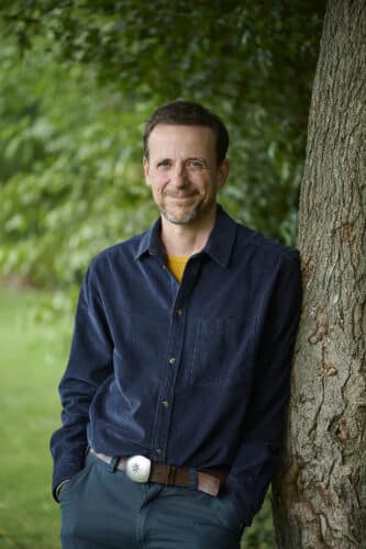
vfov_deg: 19.5
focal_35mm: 105
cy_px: 274
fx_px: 1602
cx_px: 183
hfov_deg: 13.0
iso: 32
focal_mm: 105
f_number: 2.8
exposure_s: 1/80
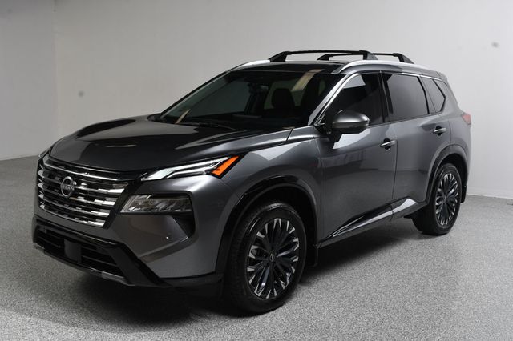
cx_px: 256
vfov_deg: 34.2
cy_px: 170
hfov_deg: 49.6
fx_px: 555
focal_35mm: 39
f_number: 11
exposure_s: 1/160
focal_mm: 26
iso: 100
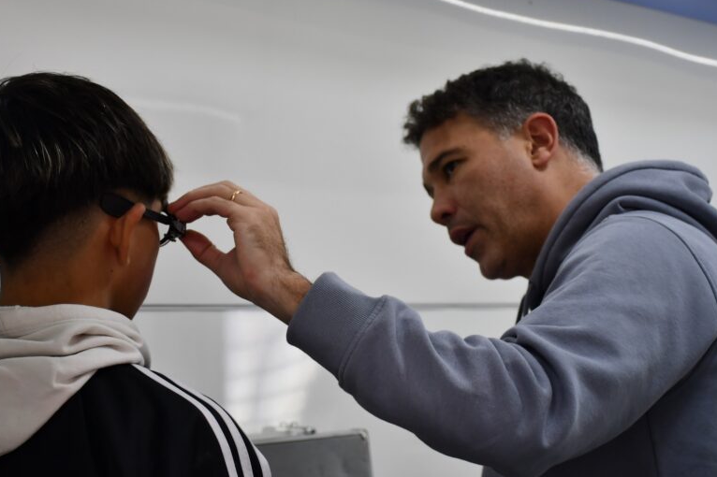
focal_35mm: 84
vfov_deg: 16.2
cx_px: 368
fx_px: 1672
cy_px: 275
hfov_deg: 24.2
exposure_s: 1/100
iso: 280
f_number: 4.5
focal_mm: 45
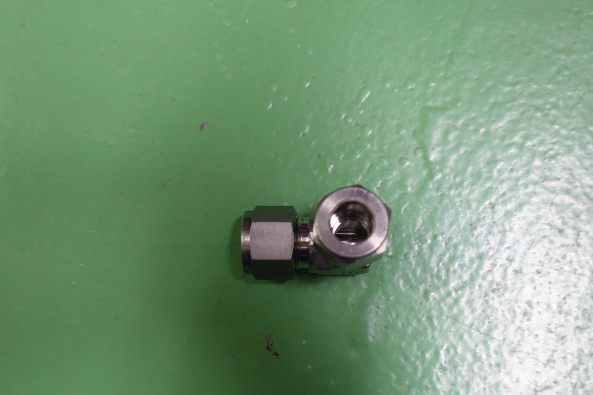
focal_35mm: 47
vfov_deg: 28.6
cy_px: 198
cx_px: 296
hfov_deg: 41.9
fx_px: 774
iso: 800
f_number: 2.8
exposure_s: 1/30
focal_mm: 17.27
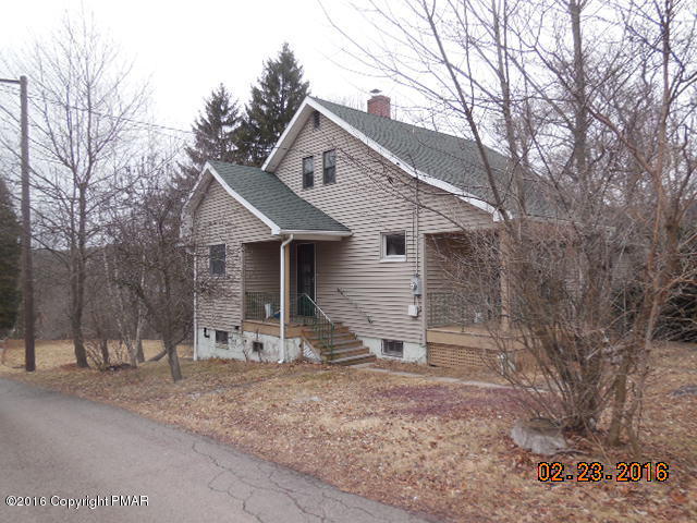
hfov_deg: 69.4
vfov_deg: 54.9
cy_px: 262
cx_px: 348
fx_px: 503
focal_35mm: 25
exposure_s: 1/80
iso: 125
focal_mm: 4.5
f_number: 3.1
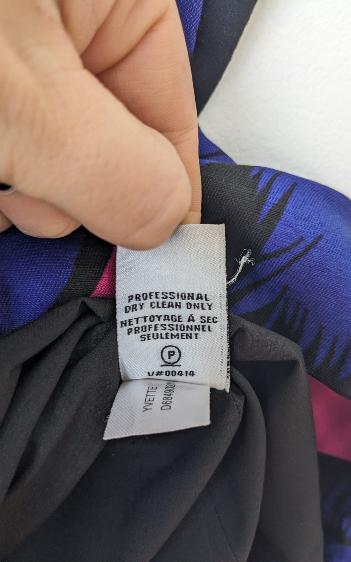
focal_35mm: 29
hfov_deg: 43.1
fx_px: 444
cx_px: 183
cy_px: 283
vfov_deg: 64.6
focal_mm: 4.38
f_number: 1.73
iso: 130
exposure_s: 1/120
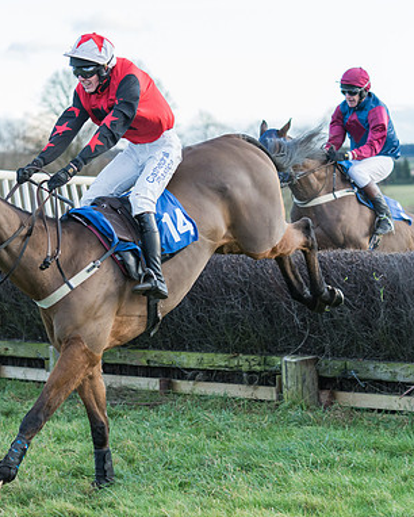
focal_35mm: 117
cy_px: 266
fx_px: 1791
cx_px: 130
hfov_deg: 13.2
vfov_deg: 16.4
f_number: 2.8
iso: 800
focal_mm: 70
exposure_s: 1/1000
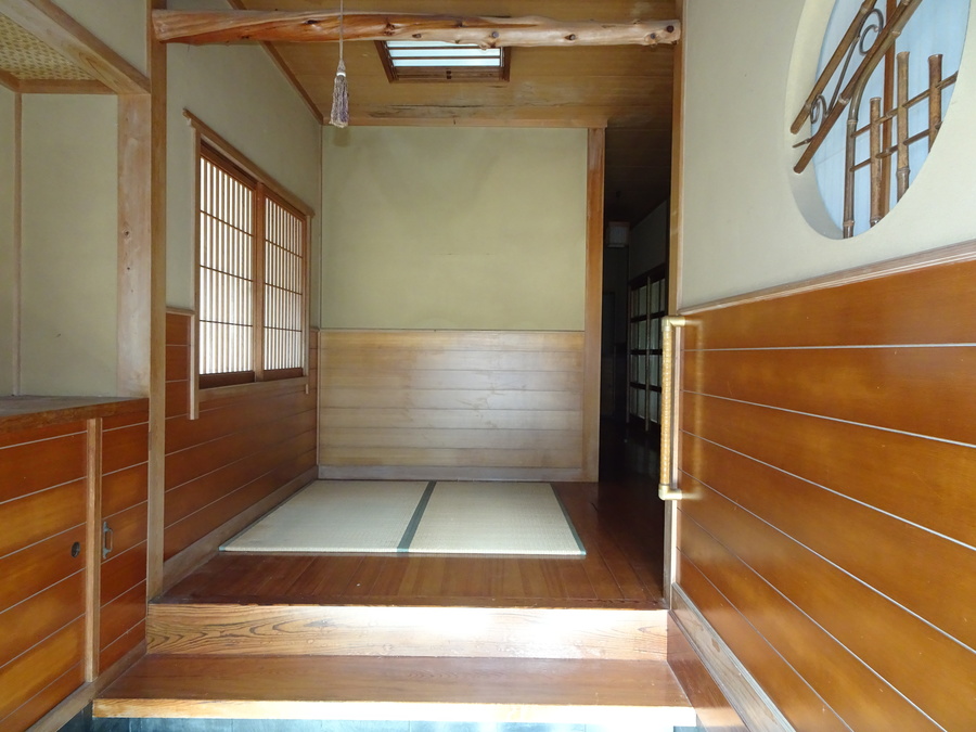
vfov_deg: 56.8
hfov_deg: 71.6
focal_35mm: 24
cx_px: 488
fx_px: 677
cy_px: 366
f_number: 3.5
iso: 500
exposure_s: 1/30
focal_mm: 4.1
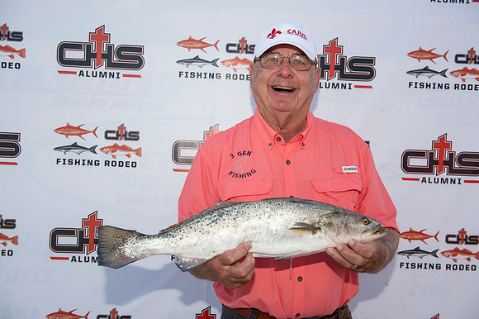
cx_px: 240
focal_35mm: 35
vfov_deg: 37.8
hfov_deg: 54.5
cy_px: 160
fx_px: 465
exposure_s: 1/250
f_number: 5
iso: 50
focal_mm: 35
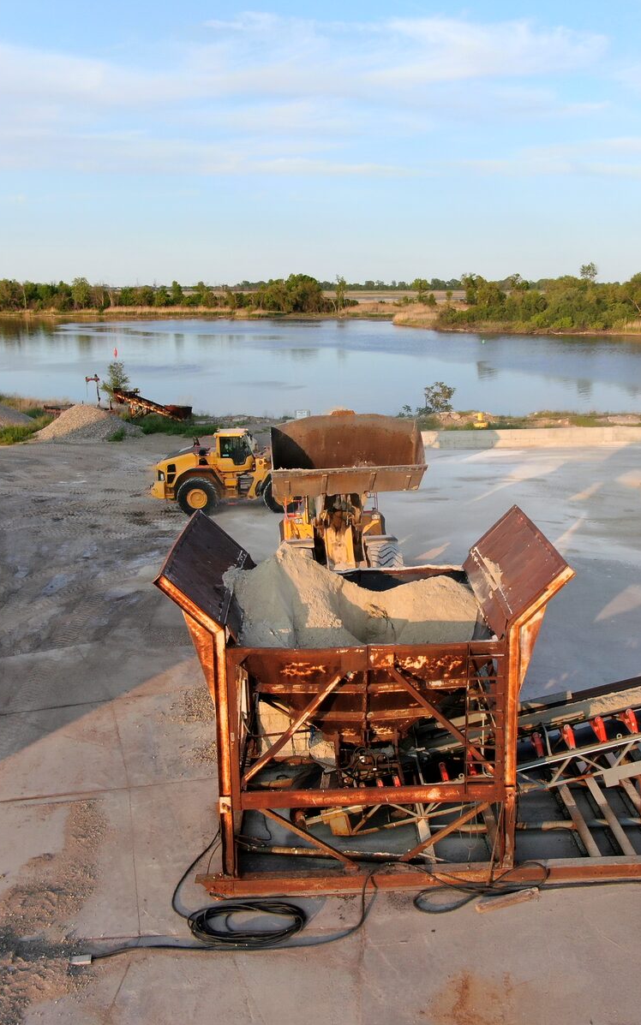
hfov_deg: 37.1
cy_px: 512
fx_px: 950
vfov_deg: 56.7
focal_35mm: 34
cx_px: 398
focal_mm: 4.39
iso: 100
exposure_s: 1/500
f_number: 2.8
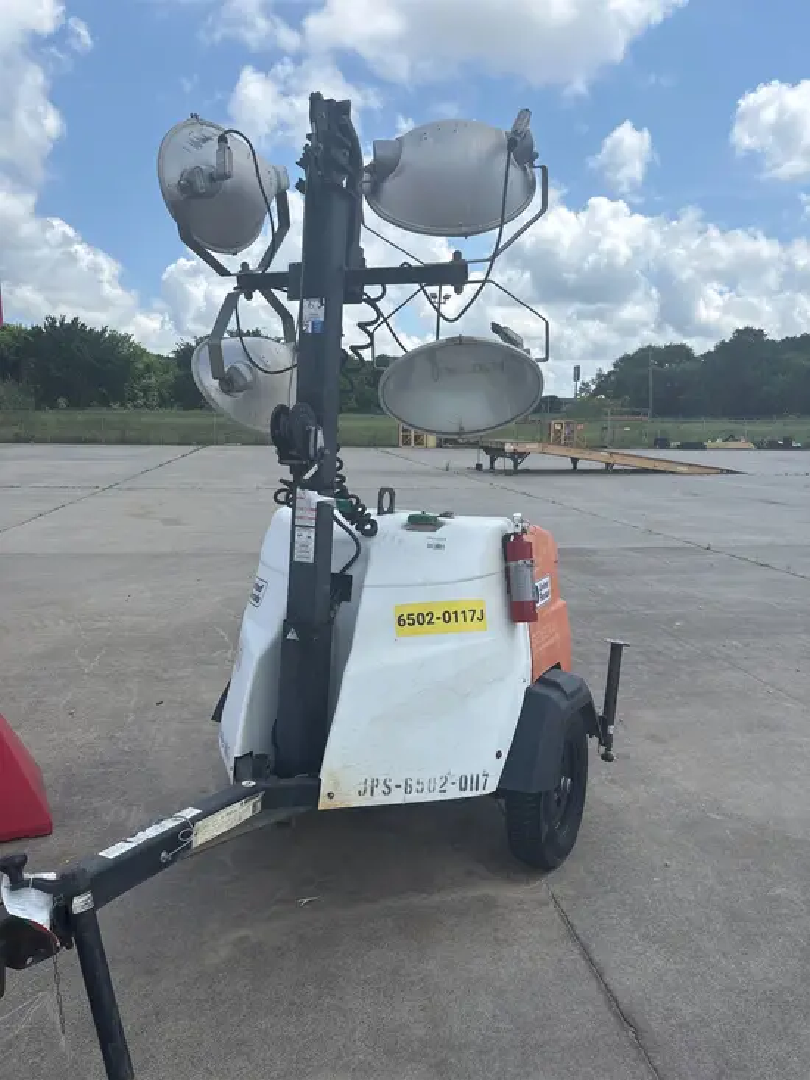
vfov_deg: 67.3
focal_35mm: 26
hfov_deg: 53.1
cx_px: 405
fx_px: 811
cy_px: 540
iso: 50
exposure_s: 1/3650
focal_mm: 5.96
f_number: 1.6
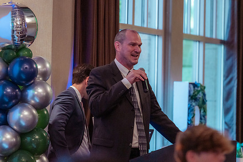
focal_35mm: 221
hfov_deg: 9.3
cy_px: 67
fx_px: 1492
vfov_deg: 6.2
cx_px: 131
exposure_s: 1/250
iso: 2500
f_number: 2.8
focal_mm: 182
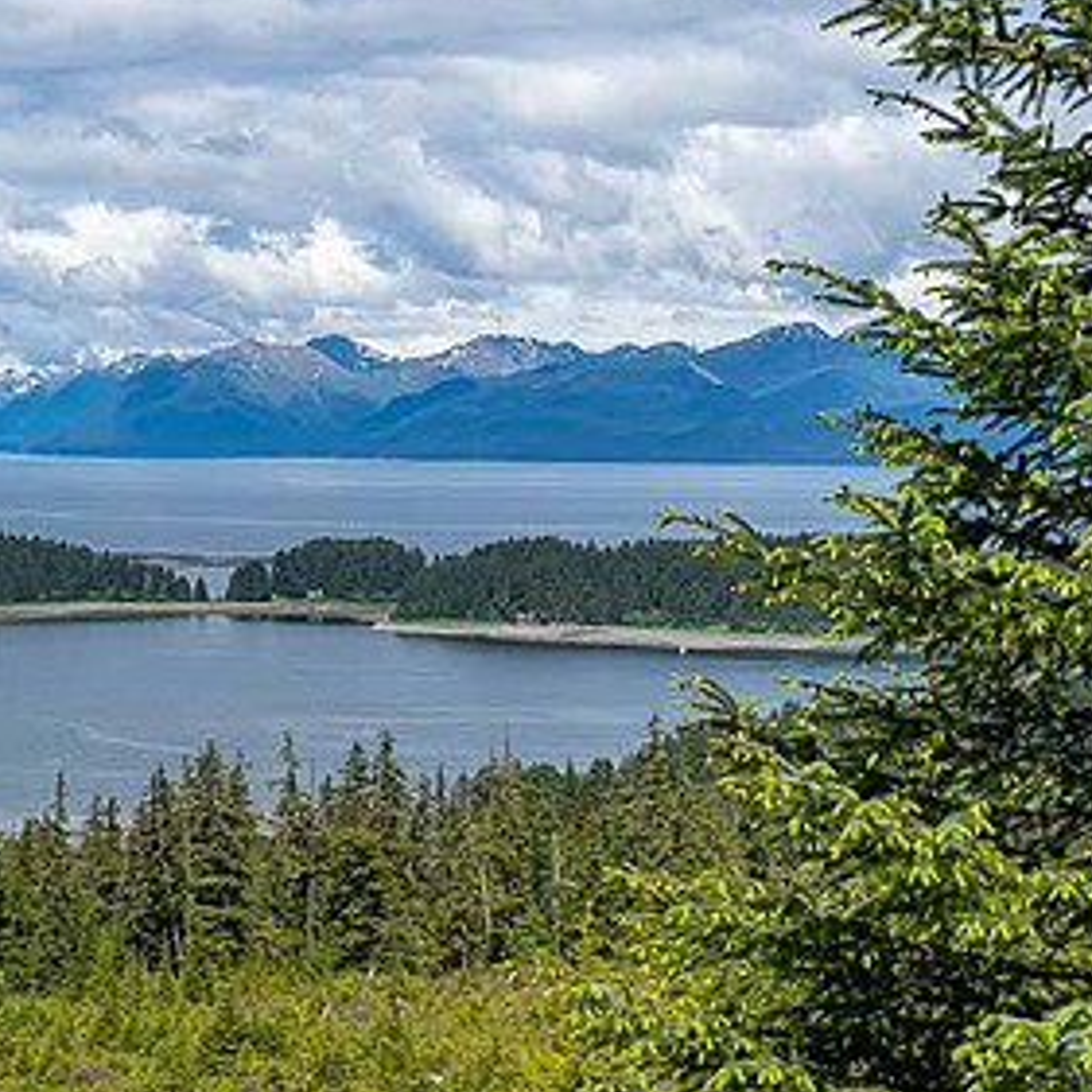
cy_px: 321
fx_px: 2998
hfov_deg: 20.5
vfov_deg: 20.5
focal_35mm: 84
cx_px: 280
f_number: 6.3
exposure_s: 1/1000
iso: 200
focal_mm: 23
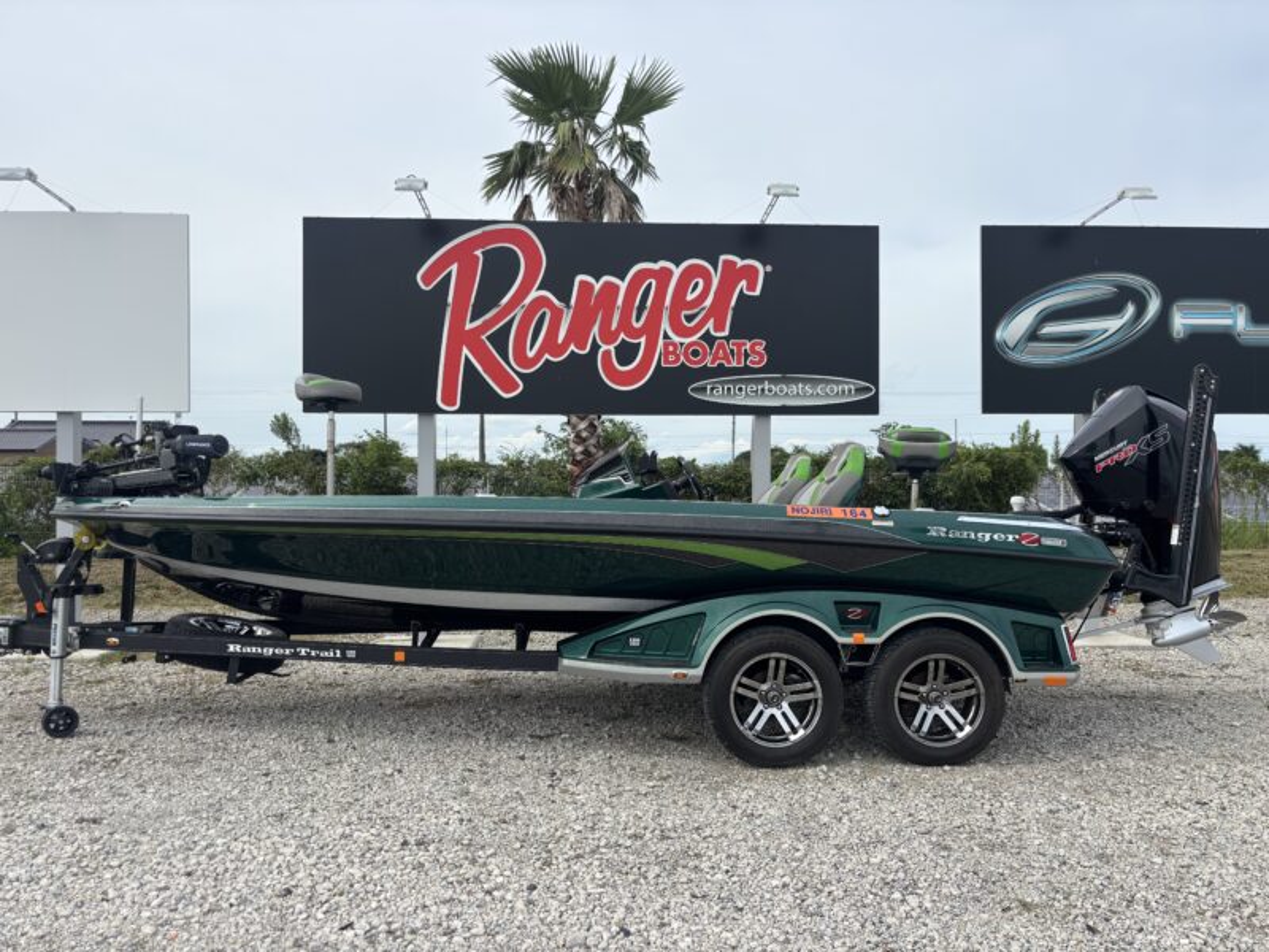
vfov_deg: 53.1
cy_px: 476
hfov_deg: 67.3
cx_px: 634
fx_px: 953
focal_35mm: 26
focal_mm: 5.96
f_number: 1.6
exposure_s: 1/3413
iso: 50
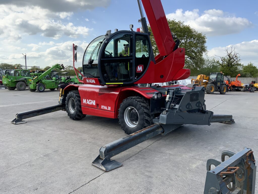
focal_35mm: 29
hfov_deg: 61.7
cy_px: 97
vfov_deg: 48.2
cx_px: 129
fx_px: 216
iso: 16
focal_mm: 3
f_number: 1.8
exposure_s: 1/883
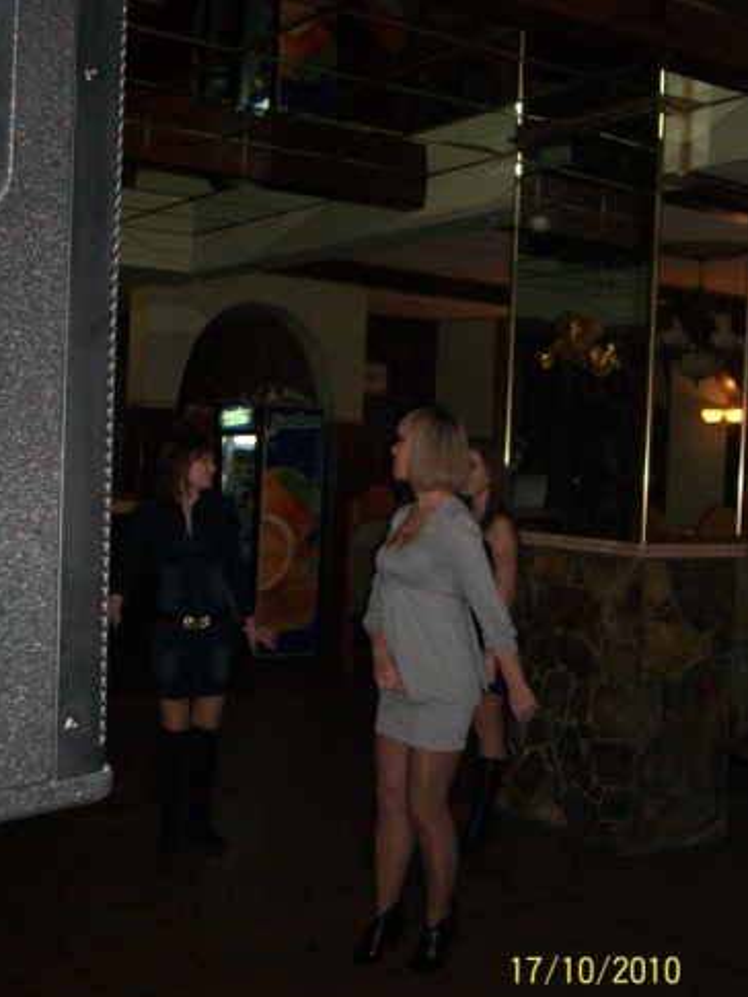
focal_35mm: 45
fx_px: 1296
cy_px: 500
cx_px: 360
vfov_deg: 42.1
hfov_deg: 32.2
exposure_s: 1/60
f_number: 3.2
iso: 160
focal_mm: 7.1
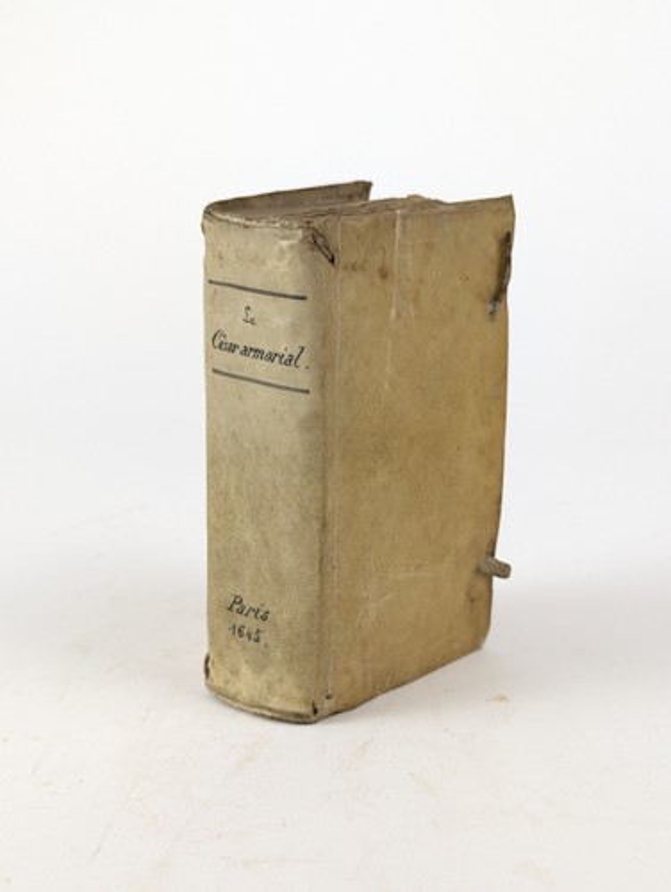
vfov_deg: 39.6
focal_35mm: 48
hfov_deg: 30.3
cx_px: 336
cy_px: 446
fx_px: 1238
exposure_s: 1/99.9
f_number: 1.85
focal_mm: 6.81
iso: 76
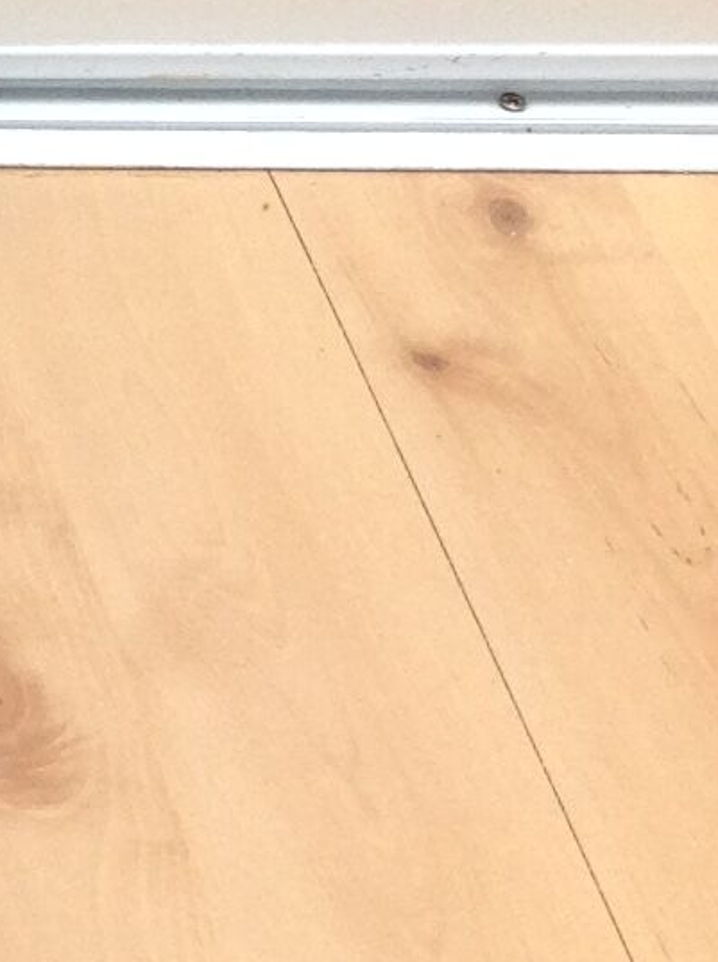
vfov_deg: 11.1
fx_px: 4687
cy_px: -654
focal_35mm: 169
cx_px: -1013
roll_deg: +1.1
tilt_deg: -26.1
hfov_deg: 8.1
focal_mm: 4.28
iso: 50
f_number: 2.4
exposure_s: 1/24
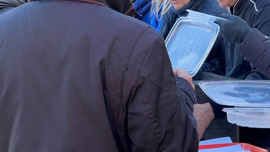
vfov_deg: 7.8
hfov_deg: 13.8
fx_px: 1110
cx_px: 221
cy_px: 49
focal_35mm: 155
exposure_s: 1/99
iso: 64
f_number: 2.8
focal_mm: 9
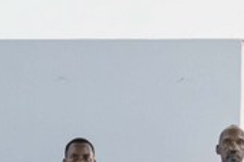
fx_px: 1483
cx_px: -19
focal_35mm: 219
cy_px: 292
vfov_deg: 6.1
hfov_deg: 9.3
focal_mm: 31
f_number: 2.8
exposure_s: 1/200
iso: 2500
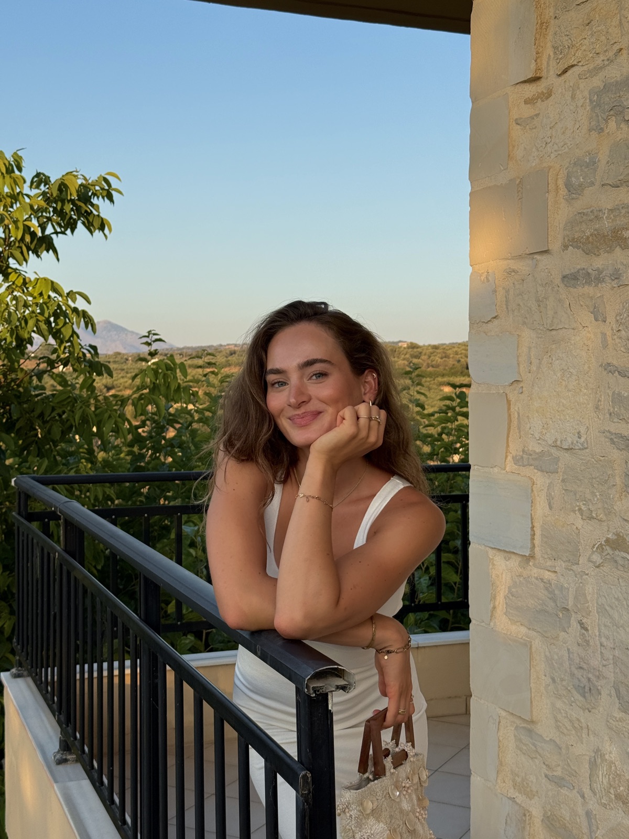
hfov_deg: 30.3
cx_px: 314
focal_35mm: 48
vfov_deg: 39.7
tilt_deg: -1.5
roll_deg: -0.2
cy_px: 420
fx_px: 1163
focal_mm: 6.76
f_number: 1.78
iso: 64
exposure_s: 1/1575
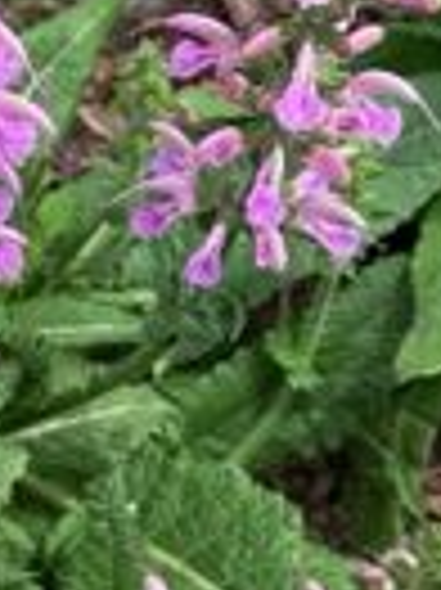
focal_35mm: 128
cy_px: 230
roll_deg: +1.7
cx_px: -243
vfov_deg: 15.4
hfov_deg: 11.1
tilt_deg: -43.9
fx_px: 2178
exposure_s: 1/440
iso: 32
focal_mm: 3.99
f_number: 1.8
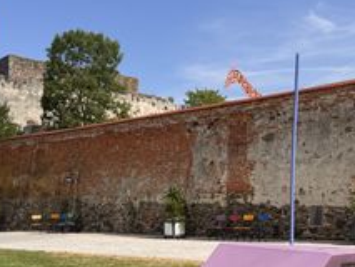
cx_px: 205
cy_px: 215
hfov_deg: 34.8
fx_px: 564
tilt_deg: -1.1
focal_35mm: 55
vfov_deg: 26.1
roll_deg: -1.4
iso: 80
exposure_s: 1/5348
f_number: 1.78
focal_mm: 6.76
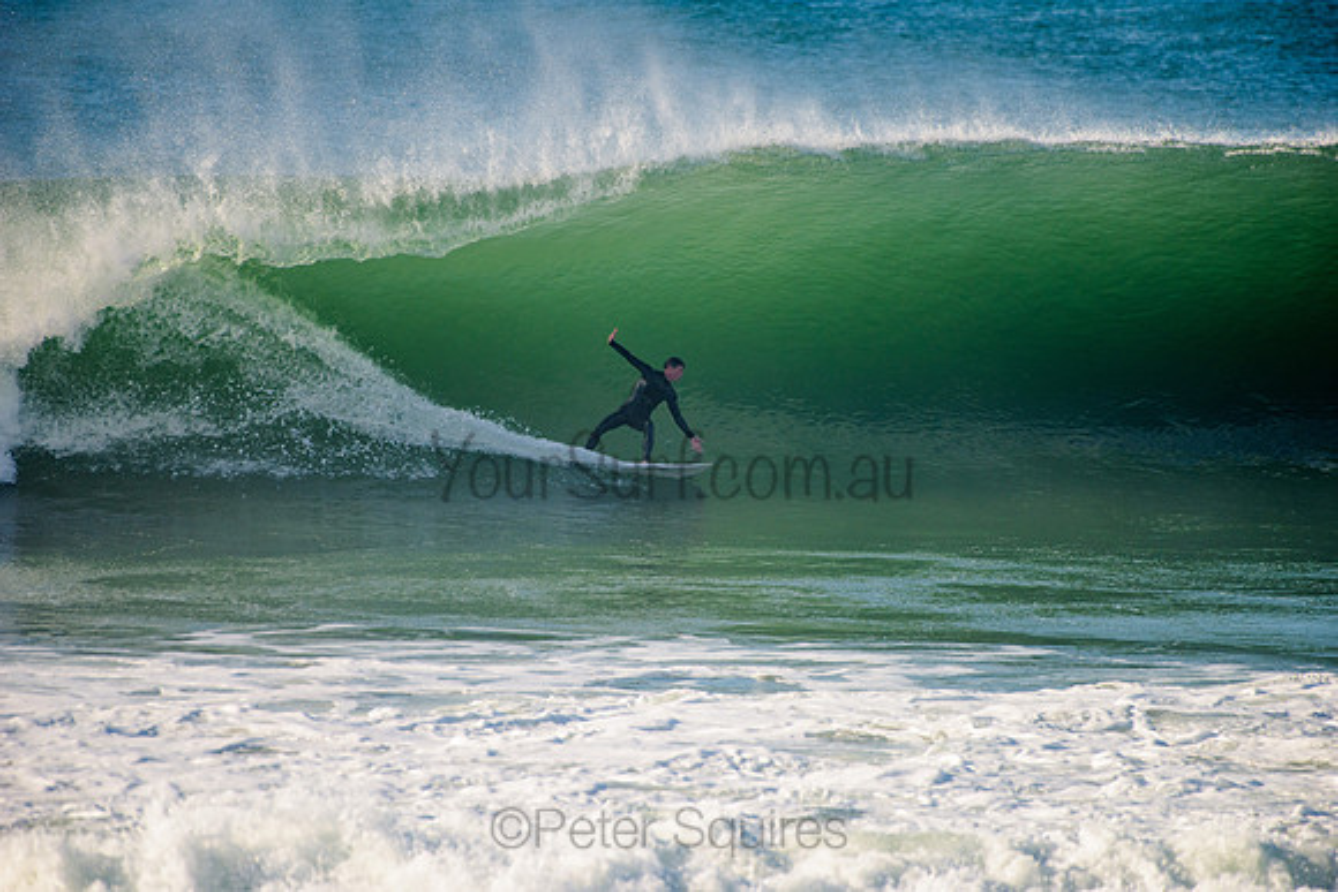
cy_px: 446
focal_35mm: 500
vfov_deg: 2.8
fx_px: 18587
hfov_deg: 4.1
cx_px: 669
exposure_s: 1/1600
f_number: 5.6
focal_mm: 500
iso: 220
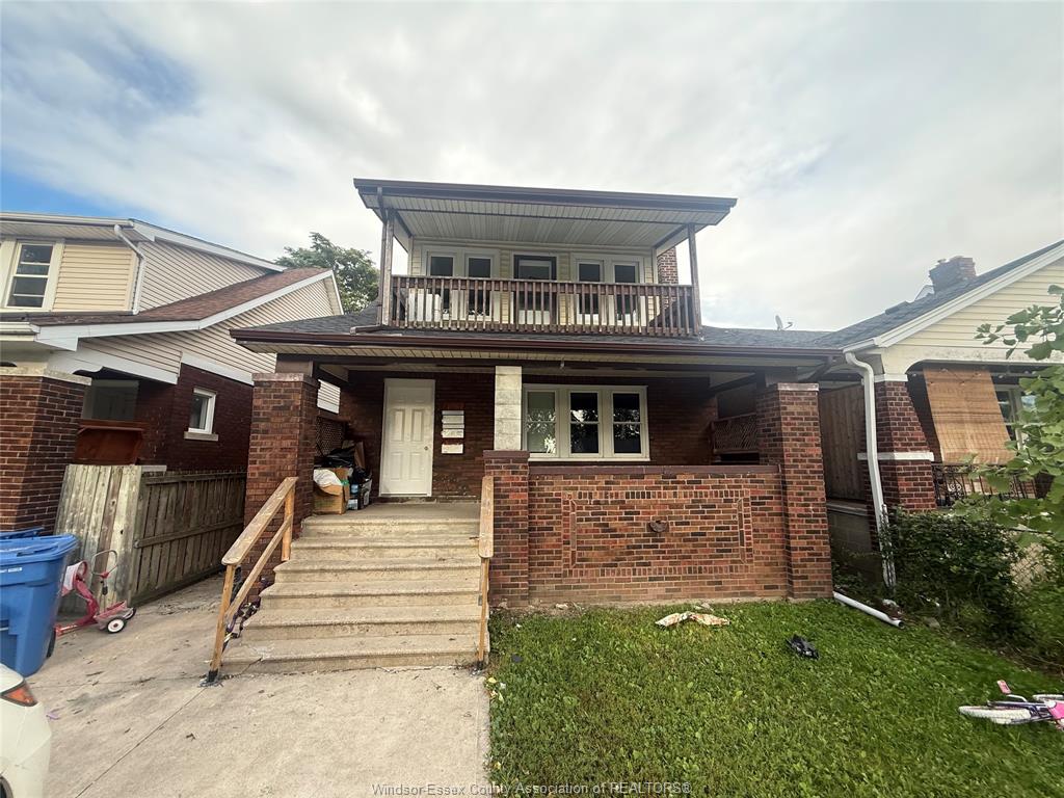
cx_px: 532
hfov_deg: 102.1
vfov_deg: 85.7
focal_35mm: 14
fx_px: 430
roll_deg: +0.0
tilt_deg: +8.1
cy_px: 399
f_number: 2.2
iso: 64
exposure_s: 1/266
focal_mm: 2.22
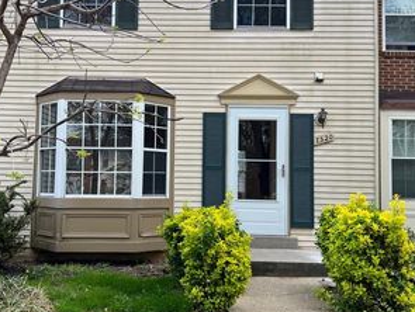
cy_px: 141
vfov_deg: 32.9
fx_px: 528
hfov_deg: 42.8
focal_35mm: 44
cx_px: 177
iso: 50
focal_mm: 5.7
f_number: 1.5
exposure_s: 1/1147
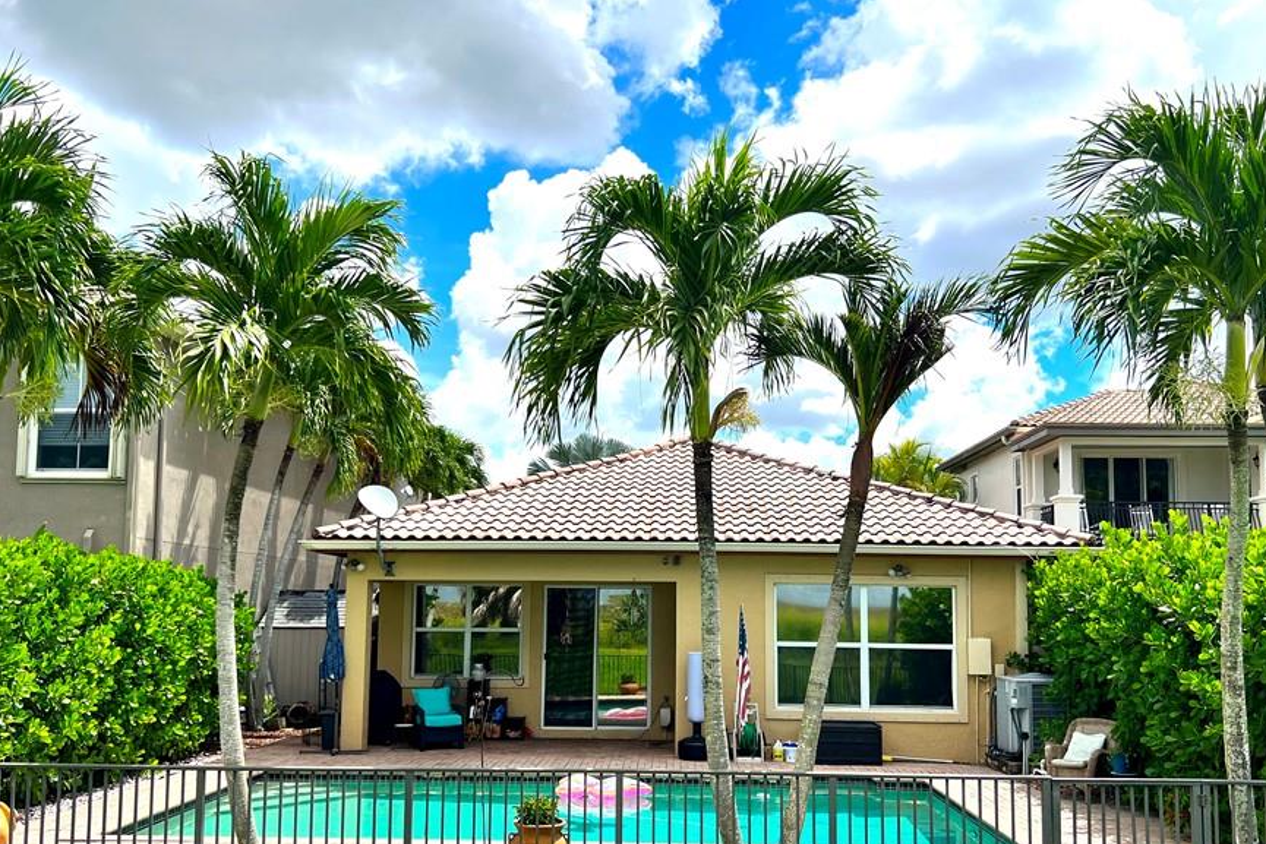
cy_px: 513
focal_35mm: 32
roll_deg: -0.8
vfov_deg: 40.9
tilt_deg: +5.2
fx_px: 1125
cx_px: 631
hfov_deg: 58.7
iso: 50
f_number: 1.5
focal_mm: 5.7
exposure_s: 1/5587
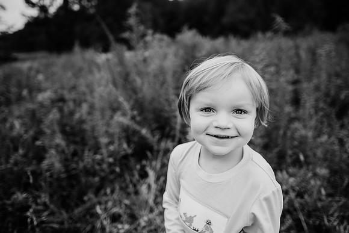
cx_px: 174
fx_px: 233
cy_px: 116
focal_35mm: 24
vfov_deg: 53.2
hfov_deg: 73.7
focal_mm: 24
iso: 125
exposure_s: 1/800
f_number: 2.2
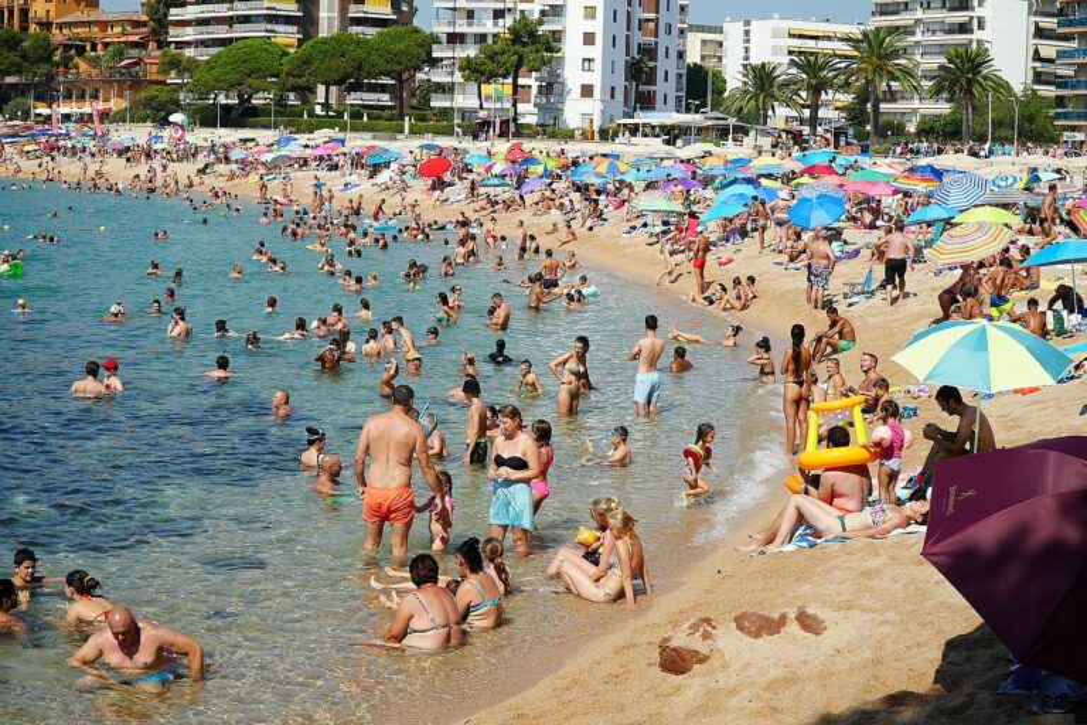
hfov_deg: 34.5
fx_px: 1751
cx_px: 544
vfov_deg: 23.4
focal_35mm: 58
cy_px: 362
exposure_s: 1/160
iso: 100
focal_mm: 39
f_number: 10
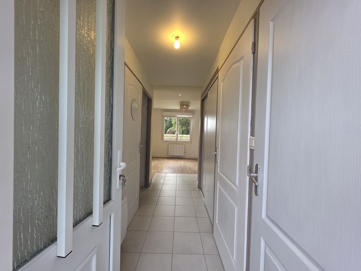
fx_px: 136
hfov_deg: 106.2
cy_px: 136
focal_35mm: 13
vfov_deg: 89.9
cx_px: 180
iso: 40
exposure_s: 1/100
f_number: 1.9
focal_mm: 2.2
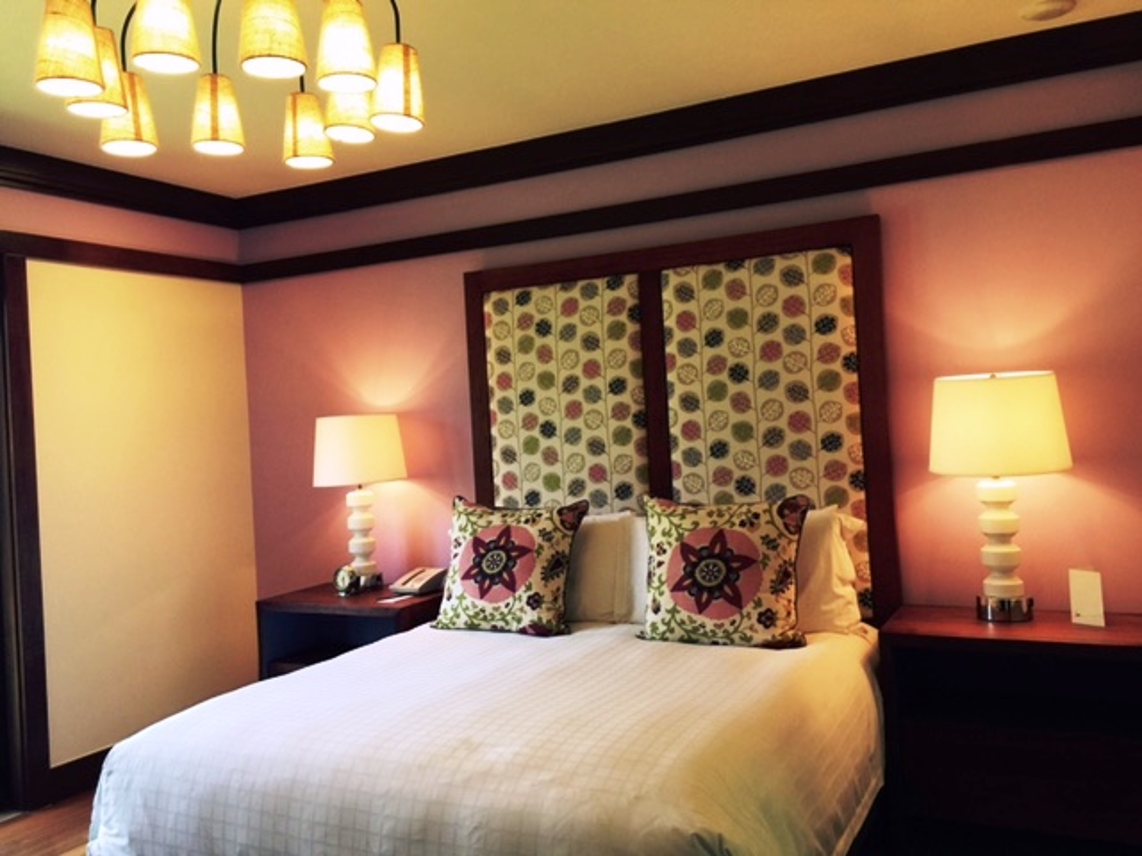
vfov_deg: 48.2
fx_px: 957
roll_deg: +1.7
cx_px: 571
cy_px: 428
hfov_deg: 61.7
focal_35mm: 29
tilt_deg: -0.2
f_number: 2.2
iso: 50
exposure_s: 1/30
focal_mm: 4.15
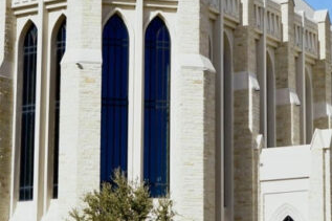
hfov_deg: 16.2
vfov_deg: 10.9
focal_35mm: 126
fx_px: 1161
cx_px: 218
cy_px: 104
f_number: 9
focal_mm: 52
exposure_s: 1/160
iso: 100
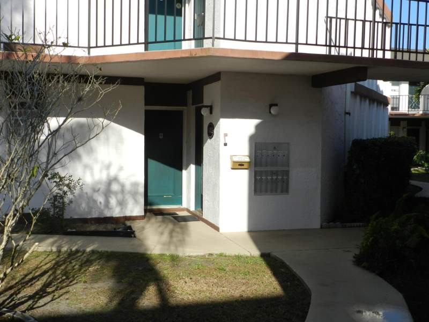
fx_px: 471
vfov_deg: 37.7
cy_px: 161
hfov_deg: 49.0
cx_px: 214
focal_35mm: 38
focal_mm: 6.7
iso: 160
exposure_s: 1/800
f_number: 4.5
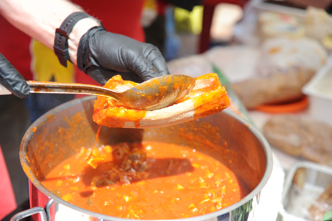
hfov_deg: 36.3
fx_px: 507
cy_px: 110
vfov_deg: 24.6
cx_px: 166
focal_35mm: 55
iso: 1250
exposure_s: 1/4000
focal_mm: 55
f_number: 4
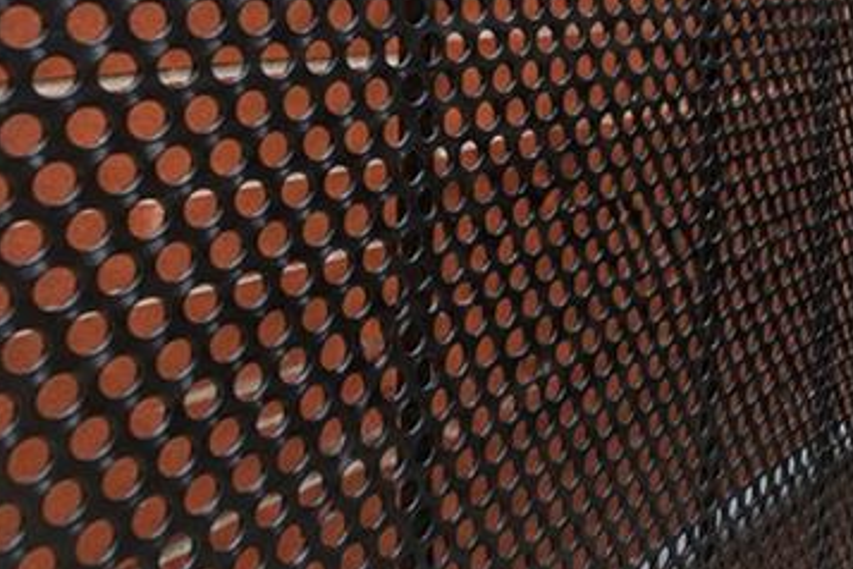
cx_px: 1185
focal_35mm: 43
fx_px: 1019
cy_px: -26
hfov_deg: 31.3
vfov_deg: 28.8
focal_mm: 10
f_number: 7.1
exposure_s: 1/160
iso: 2000
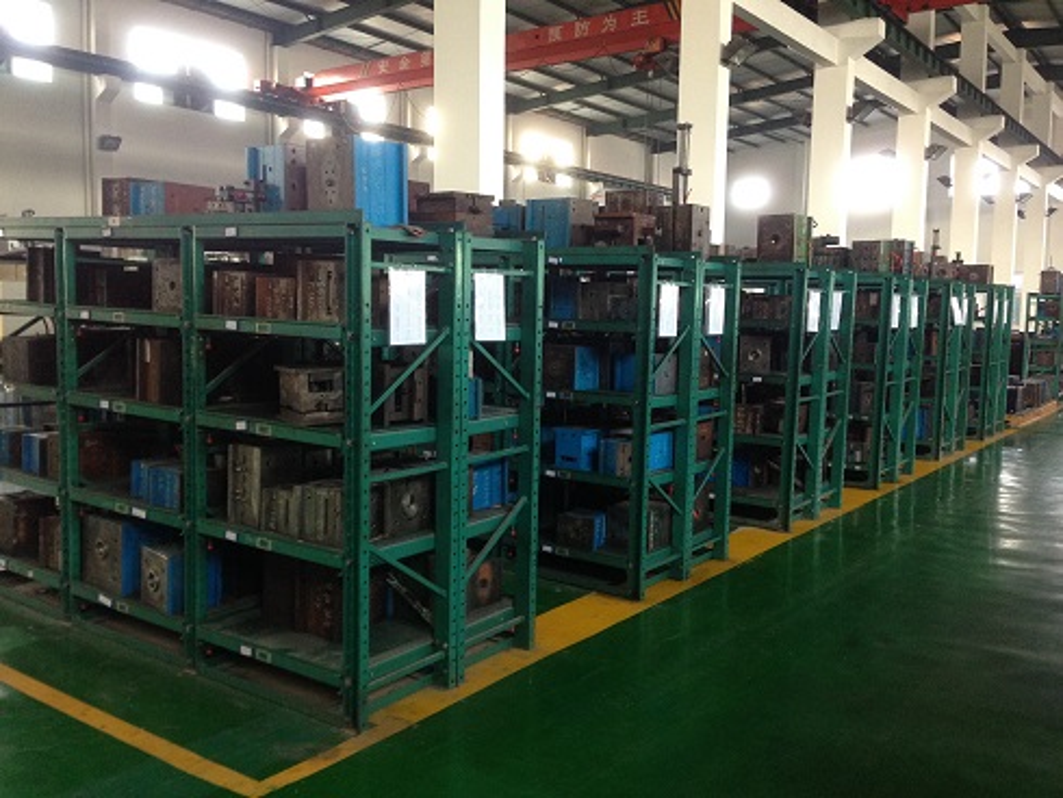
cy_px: 399
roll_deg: -1.6
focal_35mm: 33
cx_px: 532
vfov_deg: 43.0
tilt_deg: -5.3
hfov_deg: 55.3
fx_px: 1014
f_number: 2.4
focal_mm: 4.12
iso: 160
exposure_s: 1/20
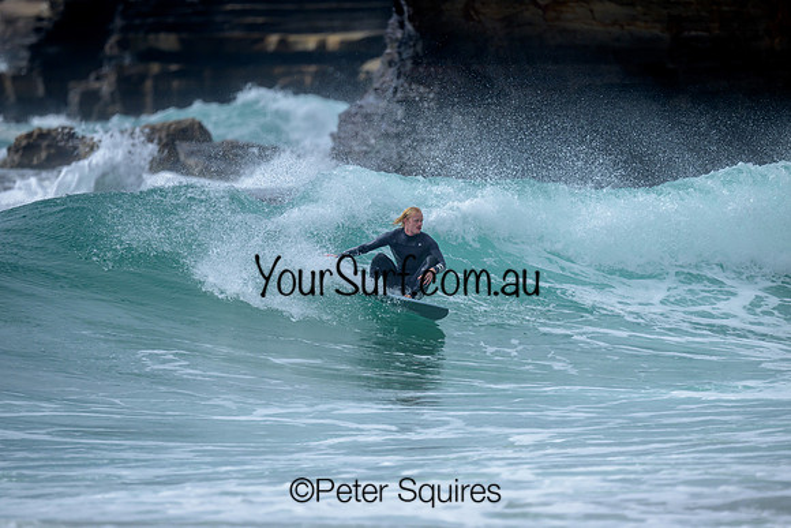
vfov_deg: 1.7
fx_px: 17581
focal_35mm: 800
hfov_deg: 2.6
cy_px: 264
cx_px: 396
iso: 180
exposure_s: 1/2000
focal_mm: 800
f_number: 6.3
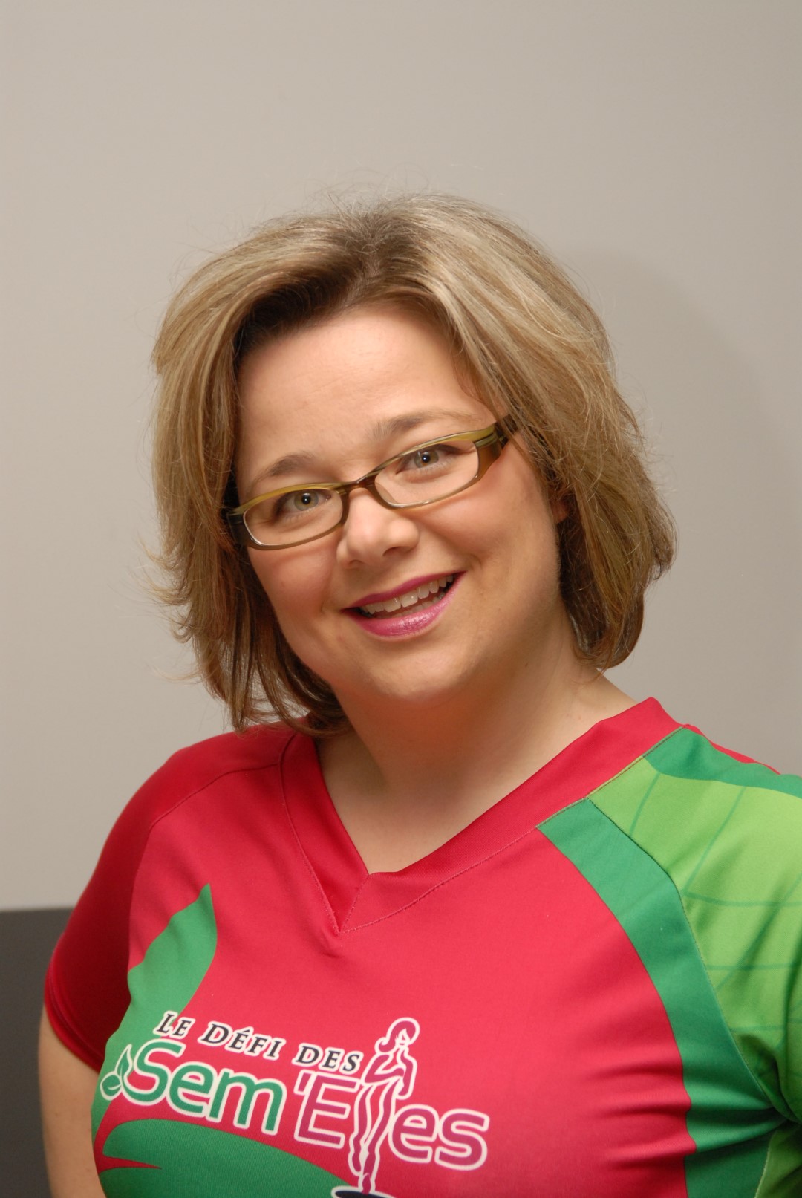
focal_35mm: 93
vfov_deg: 21.9
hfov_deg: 14.7
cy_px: 599
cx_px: 401
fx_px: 3098
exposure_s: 1/100
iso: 500
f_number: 5.6
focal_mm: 62
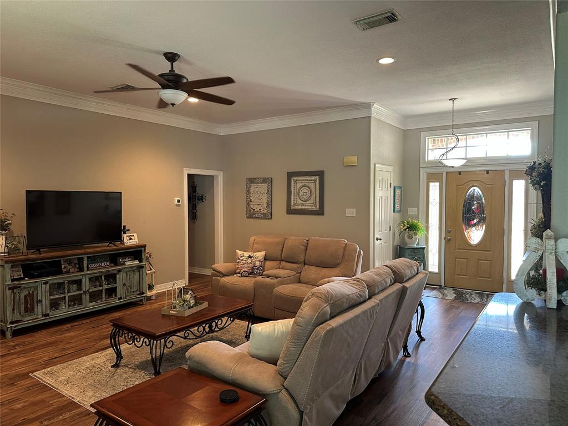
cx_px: 284
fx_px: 394
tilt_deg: -2.3
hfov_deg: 71.6
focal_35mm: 24
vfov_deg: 56.8
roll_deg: +0.0
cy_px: 213
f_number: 1.78
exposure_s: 1/60
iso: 250
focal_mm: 6.86
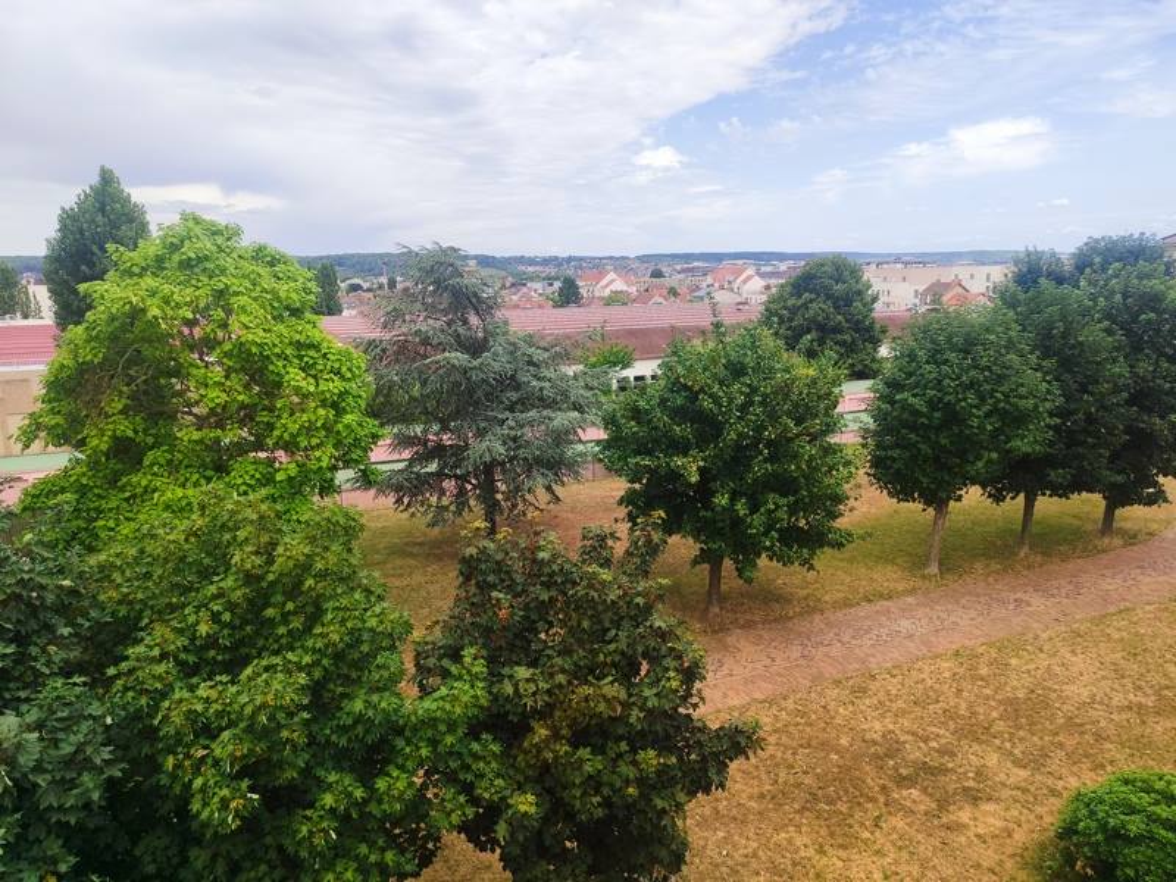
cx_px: 588
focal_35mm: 25
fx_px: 849
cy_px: 441
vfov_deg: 54.9
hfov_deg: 69.4
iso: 50
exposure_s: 1/791
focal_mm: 5.95
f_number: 1.89
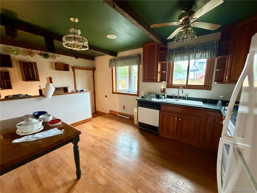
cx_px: 128
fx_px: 104
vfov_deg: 85.7
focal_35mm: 14
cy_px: 96
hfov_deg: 102.1
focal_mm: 2.22
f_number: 2.2
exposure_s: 1/60
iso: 800
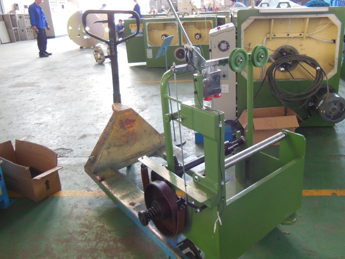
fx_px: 309
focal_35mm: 31
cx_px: 205
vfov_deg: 45.2
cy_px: 102
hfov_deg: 57.9
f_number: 3.5
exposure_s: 1/6
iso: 400
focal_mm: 4.5
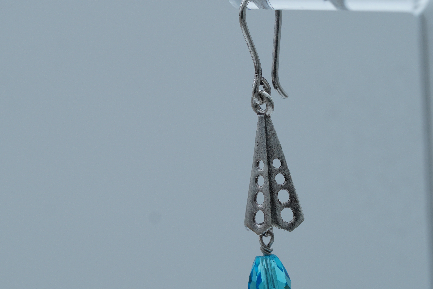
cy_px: 161
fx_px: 2453
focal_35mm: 204
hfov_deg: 10.1
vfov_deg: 6.7
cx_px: 181
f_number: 7.1
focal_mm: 90
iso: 160
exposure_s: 1/80
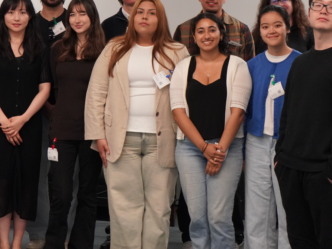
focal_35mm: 93
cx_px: 93
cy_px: 21
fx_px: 892
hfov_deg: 21.0
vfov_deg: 15.7
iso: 2500
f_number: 4
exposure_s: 1/160
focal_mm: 39
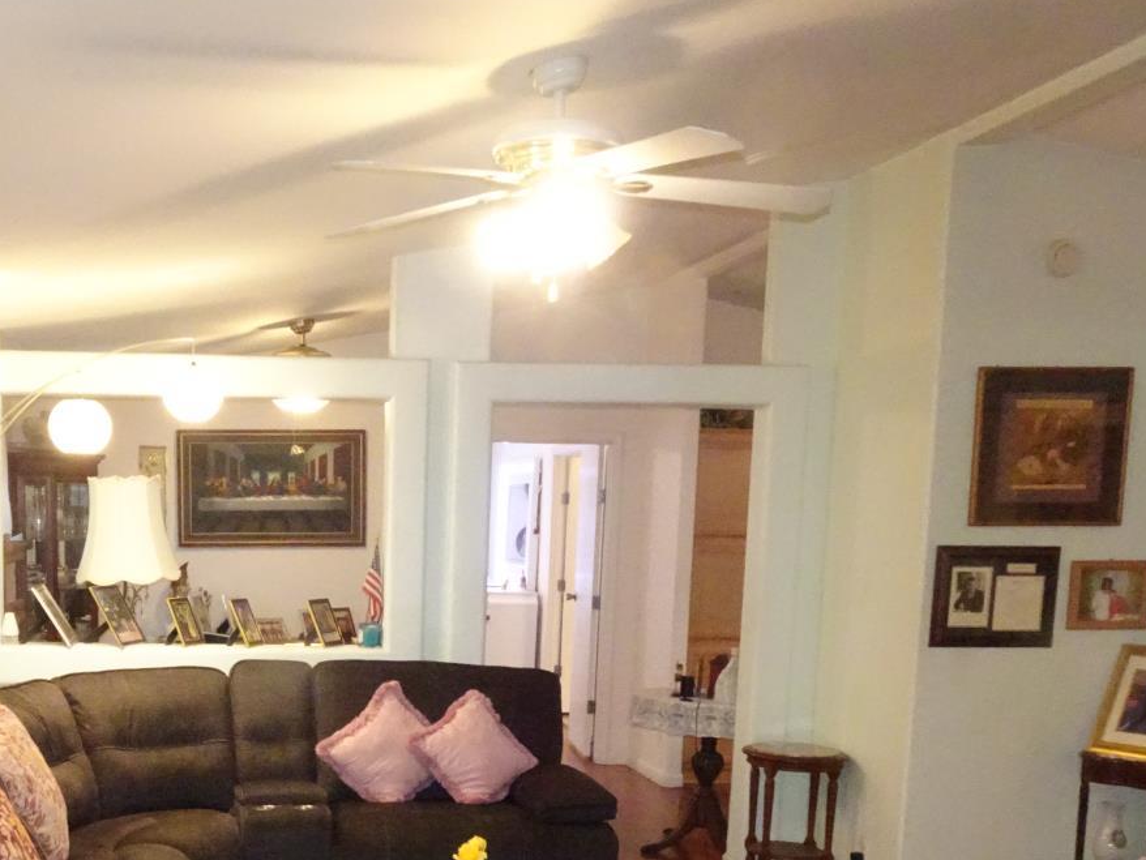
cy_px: 698
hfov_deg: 44.2
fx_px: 1358
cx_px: 279
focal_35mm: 41
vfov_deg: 34.0
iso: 1600
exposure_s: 1/30
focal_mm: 4.13
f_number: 3.5
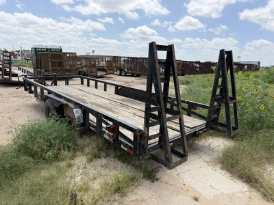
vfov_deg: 56.8
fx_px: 190
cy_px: 102
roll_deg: -1.8
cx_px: 137
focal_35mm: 24
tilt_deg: -10.3
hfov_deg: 71.6
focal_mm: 6.76
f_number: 1.78
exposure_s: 1/3425
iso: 80
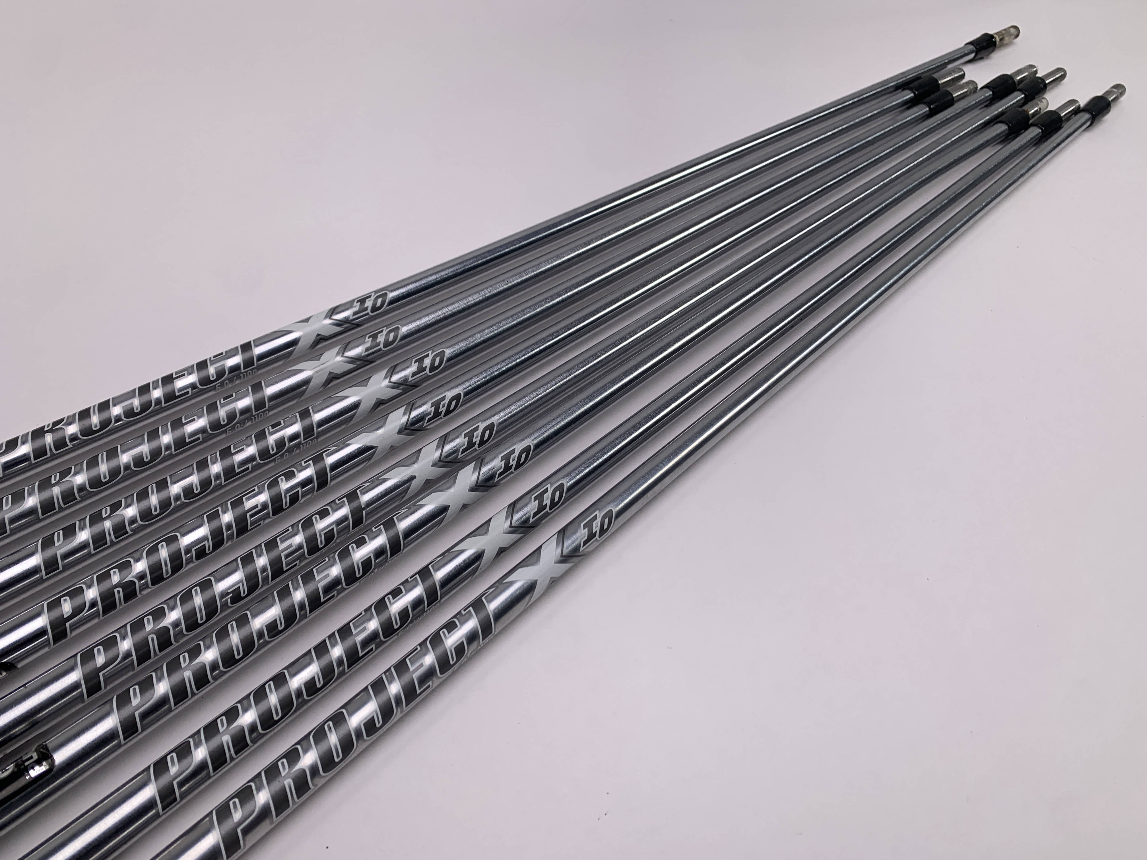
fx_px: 862
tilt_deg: -51.4
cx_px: 574
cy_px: 430
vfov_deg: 53.1
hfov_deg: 67.3
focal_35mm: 26
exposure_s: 1/396
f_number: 1.8
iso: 25
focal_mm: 4.25
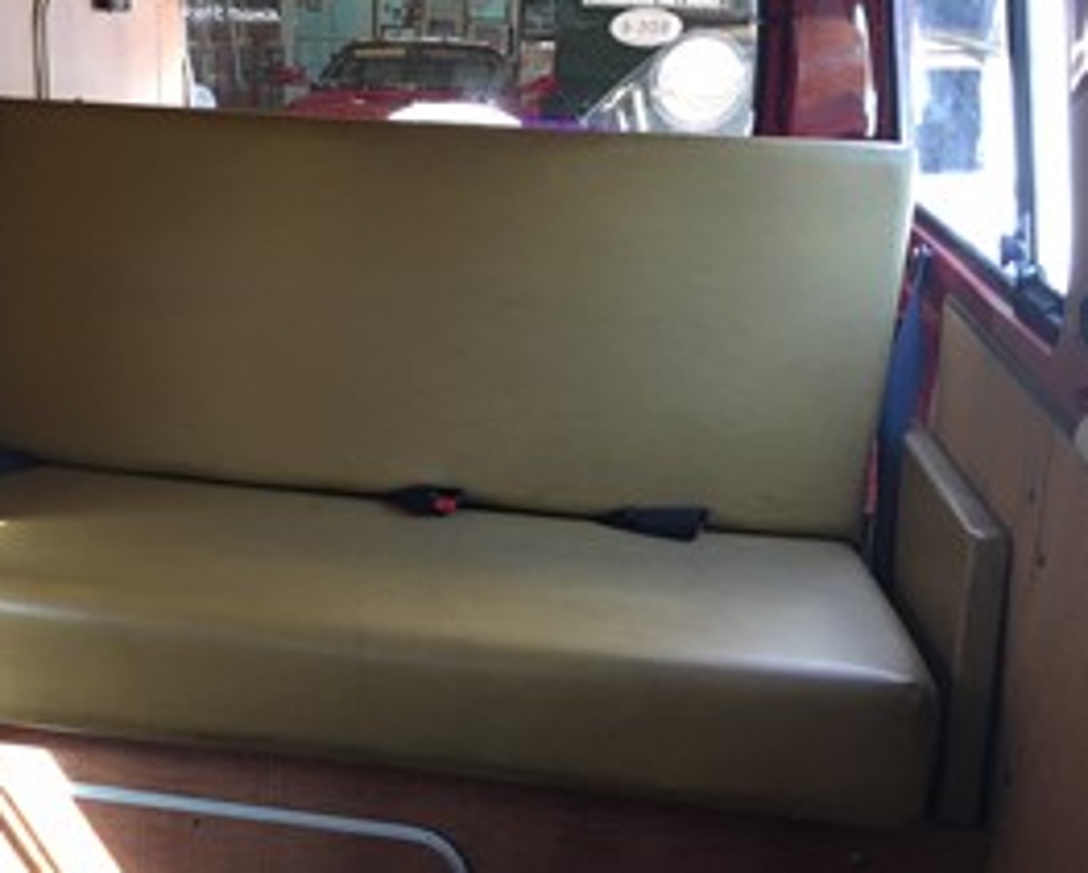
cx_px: 356
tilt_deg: -20.7
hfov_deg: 42.2
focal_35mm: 43
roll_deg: -2.0
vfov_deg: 34.5
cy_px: 612
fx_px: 1386
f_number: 2.2
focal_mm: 4.15
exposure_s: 1/33
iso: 32
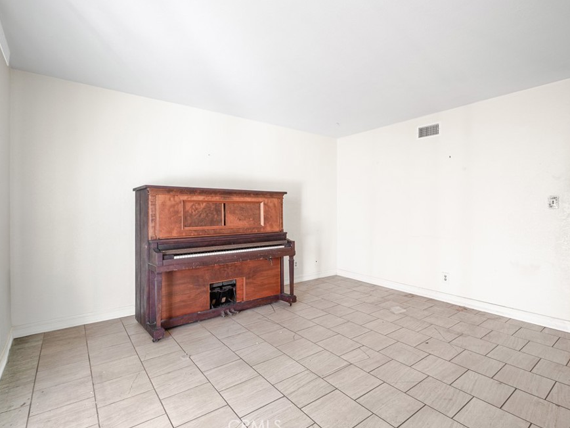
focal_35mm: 17
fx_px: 280
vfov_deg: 74.7
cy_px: 211
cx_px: 330
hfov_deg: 90.3
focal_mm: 10
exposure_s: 1/5
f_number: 7.1
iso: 320
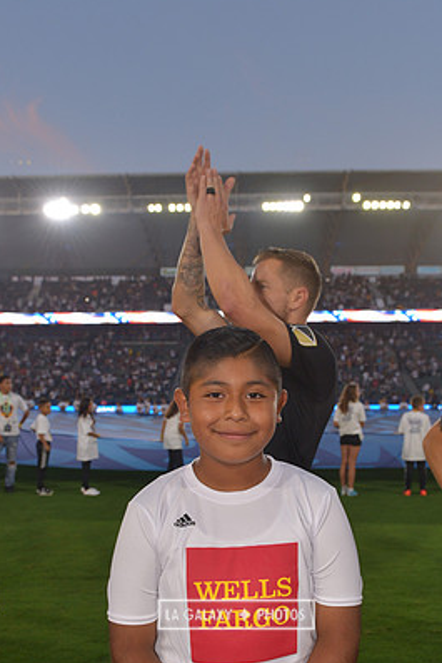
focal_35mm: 38
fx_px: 699
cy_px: 446
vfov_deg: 49.7
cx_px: 236
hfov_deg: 35.1
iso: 640
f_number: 5
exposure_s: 1/250
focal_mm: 26
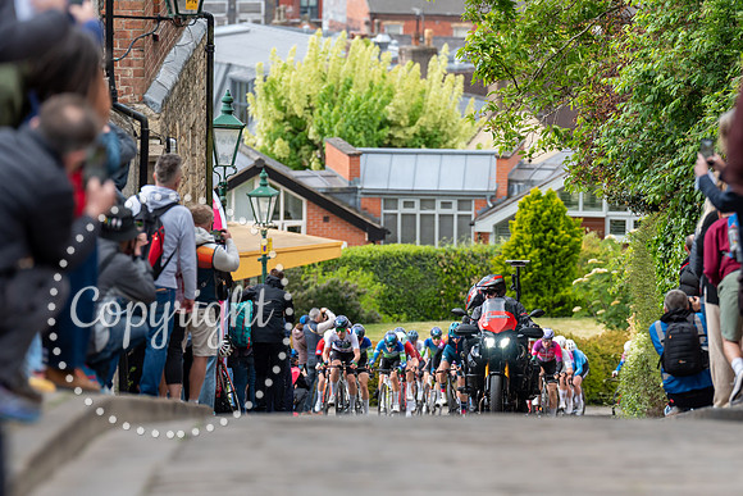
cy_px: 276
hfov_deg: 7.3
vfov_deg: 4.9
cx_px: 517
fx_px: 5828
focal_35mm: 282
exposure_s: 1/1000
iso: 500
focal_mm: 200
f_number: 4
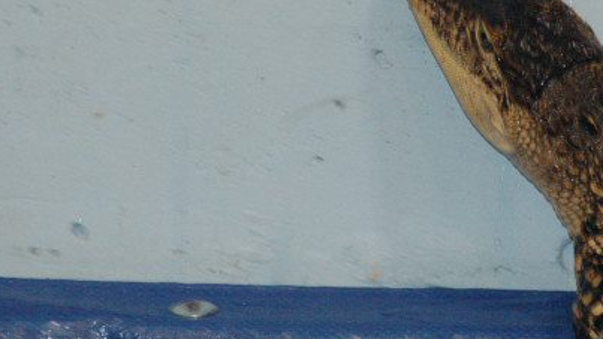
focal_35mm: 405
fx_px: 6478
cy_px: 178
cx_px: 552
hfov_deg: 5.3
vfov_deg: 3.0
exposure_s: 1/50
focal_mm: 130
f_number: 5.6
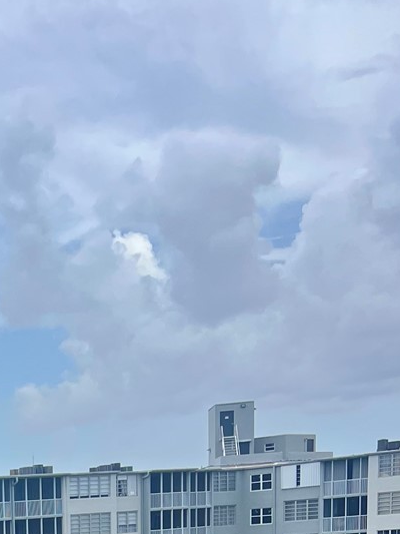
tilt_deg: -9.5
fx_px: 1201
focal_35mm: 78
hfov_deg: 17.2
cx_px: -190
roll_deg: +3.8
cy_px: 756
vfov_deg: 21.7
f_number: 1.5
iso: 50
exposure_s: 1/1412
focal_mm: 5.7
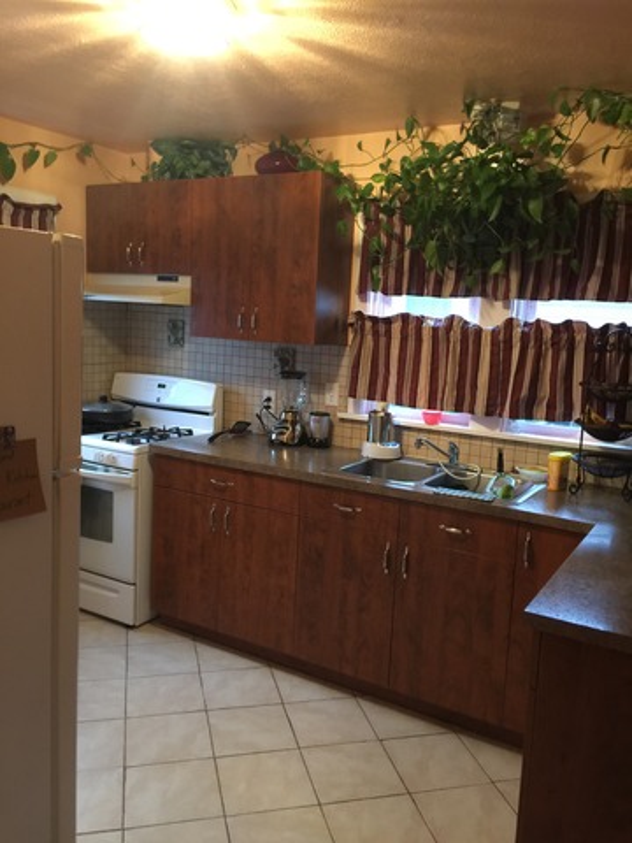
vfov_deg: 61.7
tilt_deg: -8.8
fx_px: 706
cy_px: 422
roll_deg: -2.5
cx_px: 316
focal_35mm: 29
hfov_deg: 48.2
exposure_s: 1/4
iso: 80
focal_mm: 4.15
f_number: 2.2
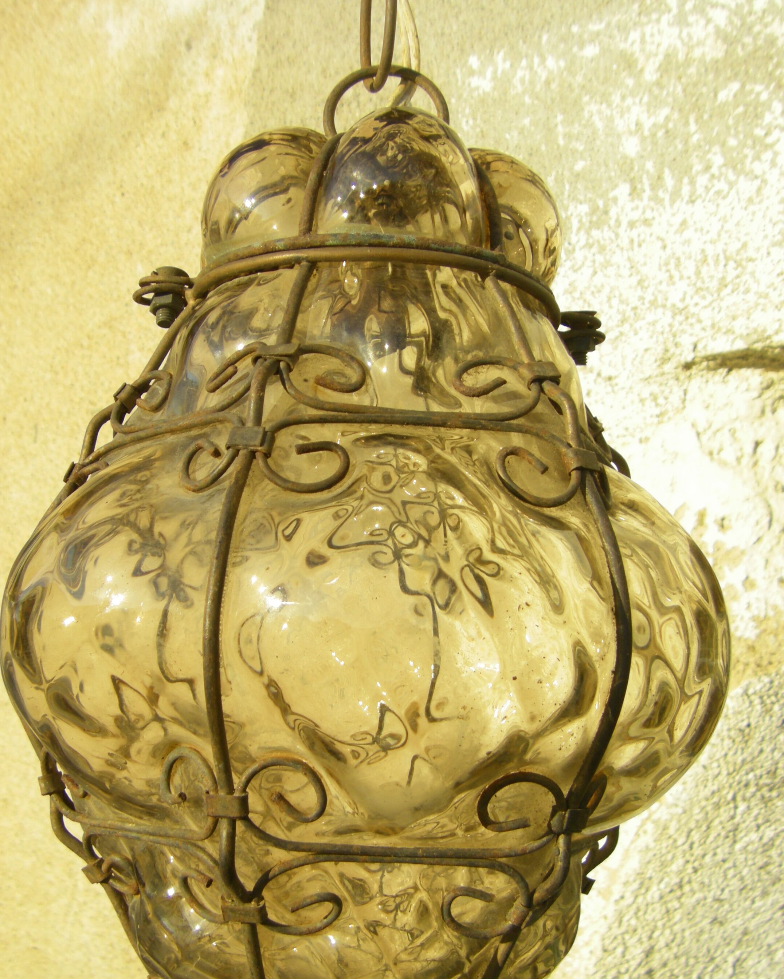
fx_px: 1305
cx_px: 344
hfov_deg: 33.4
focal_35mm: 45
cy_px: 585
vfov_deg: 41.0
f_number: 7
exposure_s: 1/125
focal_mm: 6.3
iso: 64
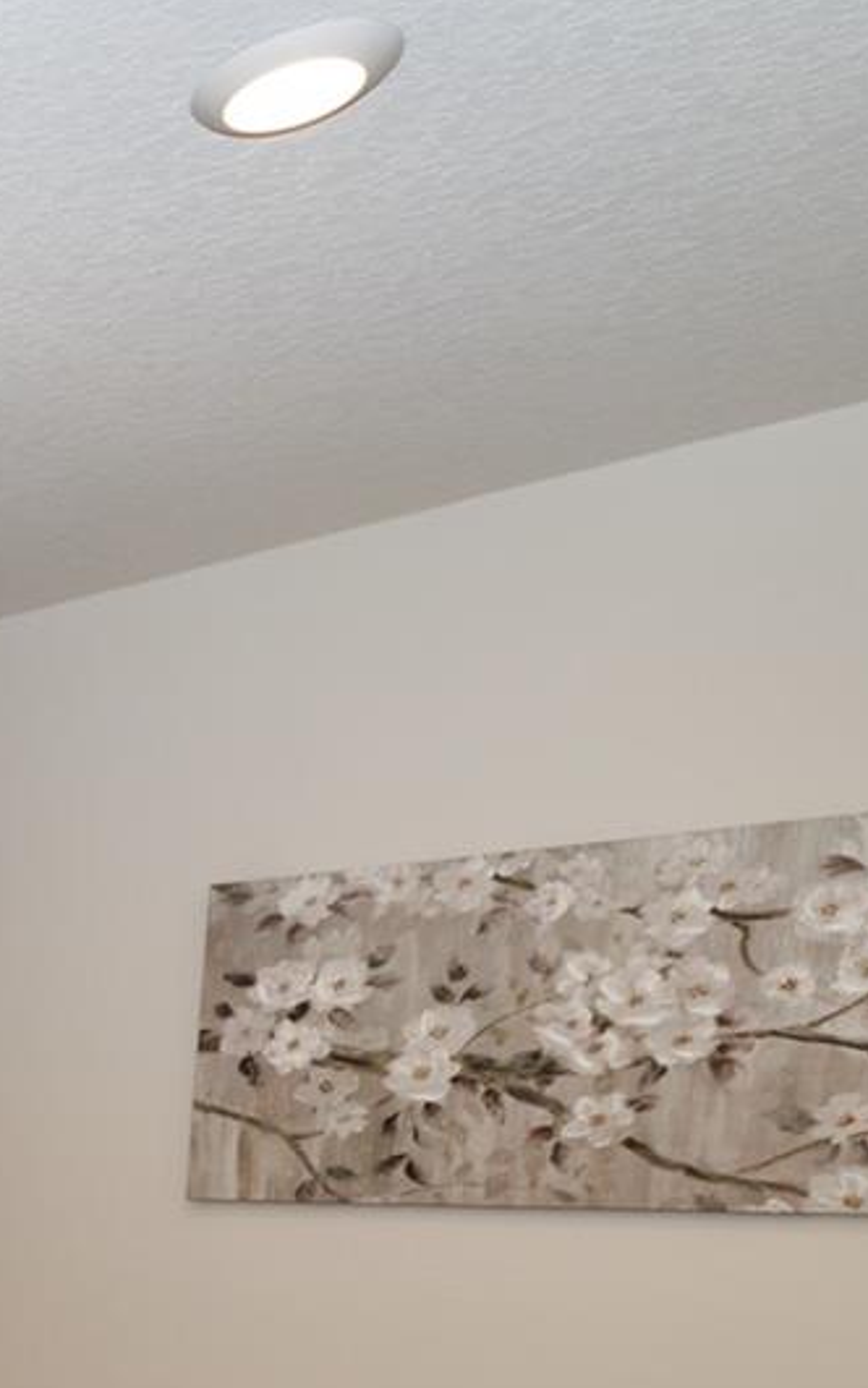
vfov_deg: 41.8
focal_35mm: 43
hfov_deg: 18.0
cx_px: -939
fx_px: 1627
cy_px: 1294
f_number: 4
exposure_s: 1/200
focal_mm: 14
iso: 400
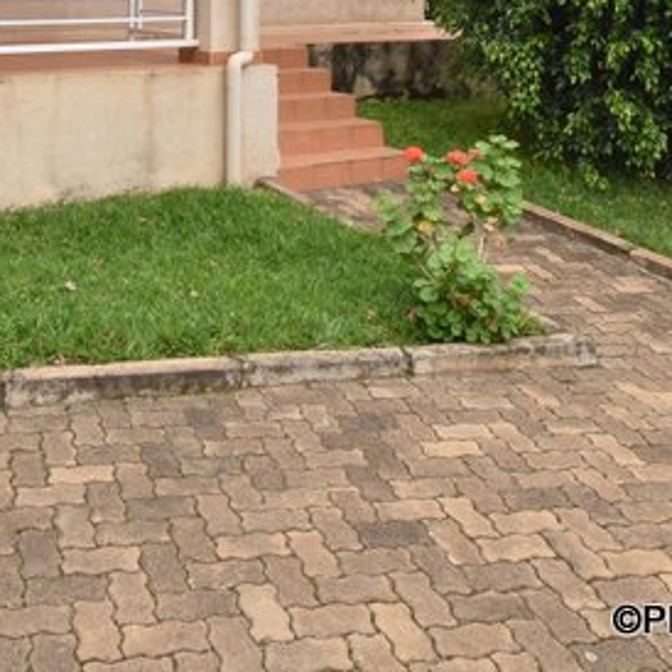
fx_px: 879
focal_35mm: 40
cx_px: 177
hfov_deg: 40.8
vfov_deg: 37.0
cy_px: -17
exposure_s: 1/320
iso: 250
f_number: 8
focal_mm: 10
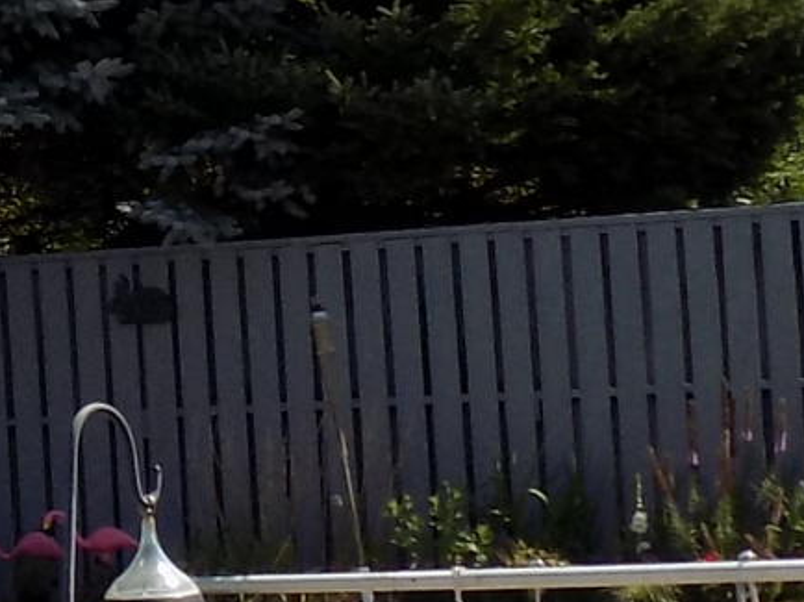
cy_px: 215
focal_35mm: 159
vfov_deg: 9.3
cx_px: -309
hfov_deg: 12.0
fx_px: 3691
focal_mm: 4
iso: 80
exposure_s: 1/1000
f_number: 3.1
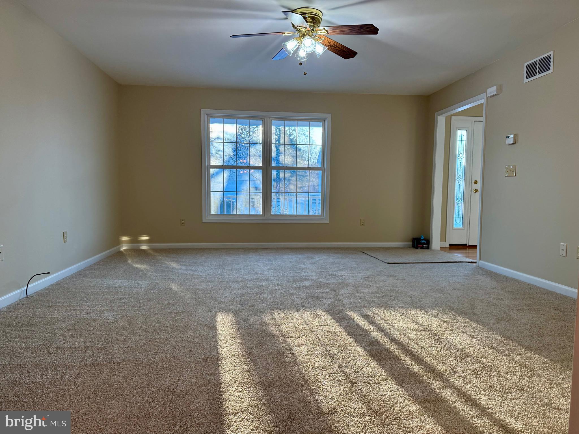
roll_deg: -1.6
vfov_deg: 56.8
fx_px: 401
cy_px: 217
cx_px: 290
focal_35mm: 24
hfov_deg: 71.6
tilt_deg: -6.1
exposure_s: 1/145
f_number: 1.78
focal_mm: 6.76
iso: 100
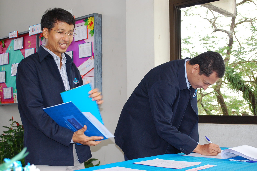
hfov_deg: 38.2
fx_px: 371
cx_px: 130
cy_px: 87
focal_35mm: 52
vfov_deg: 26.0
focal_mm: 34
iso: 400
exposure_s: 1/50
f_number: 5
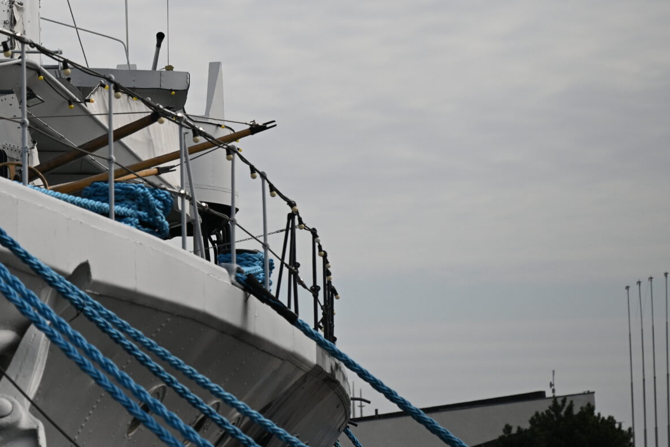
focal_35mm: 212
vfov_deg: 6.5
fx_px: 3946
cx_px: -58
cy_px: -24
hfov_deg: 9.6
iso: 400
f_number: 4
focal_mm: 97
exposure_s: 1/8000
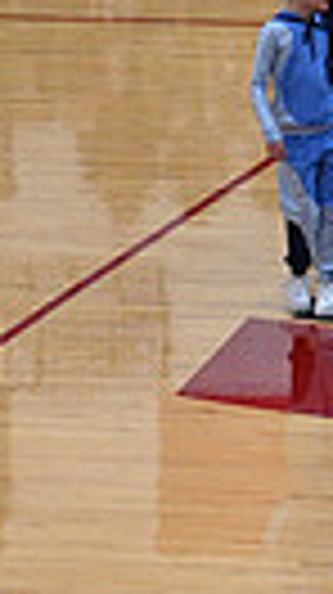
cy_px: -25
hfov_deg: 3.6
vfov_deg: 6.7
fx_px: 5068
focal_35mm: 322
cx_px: 1130
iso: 4000
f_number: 4
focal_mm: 70
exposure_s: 1/400
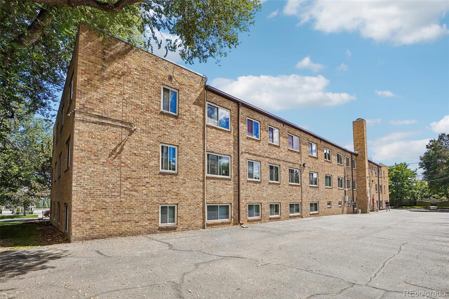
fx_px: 187
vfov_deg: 77.3
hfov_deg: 100.4
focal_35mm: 15
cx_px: 224
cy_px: 150
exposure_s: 1/250
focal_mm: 10
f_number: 8
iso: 100
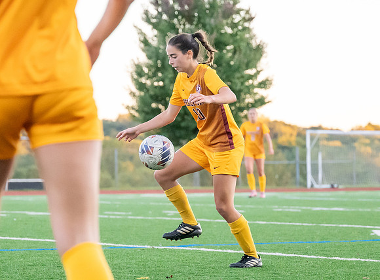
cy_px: 128
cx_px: 144
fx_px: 2075
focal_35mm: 190
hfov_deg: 10.5
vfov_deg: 7.7
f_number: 2.8
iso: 3200
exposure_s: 1/2000
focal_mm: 73
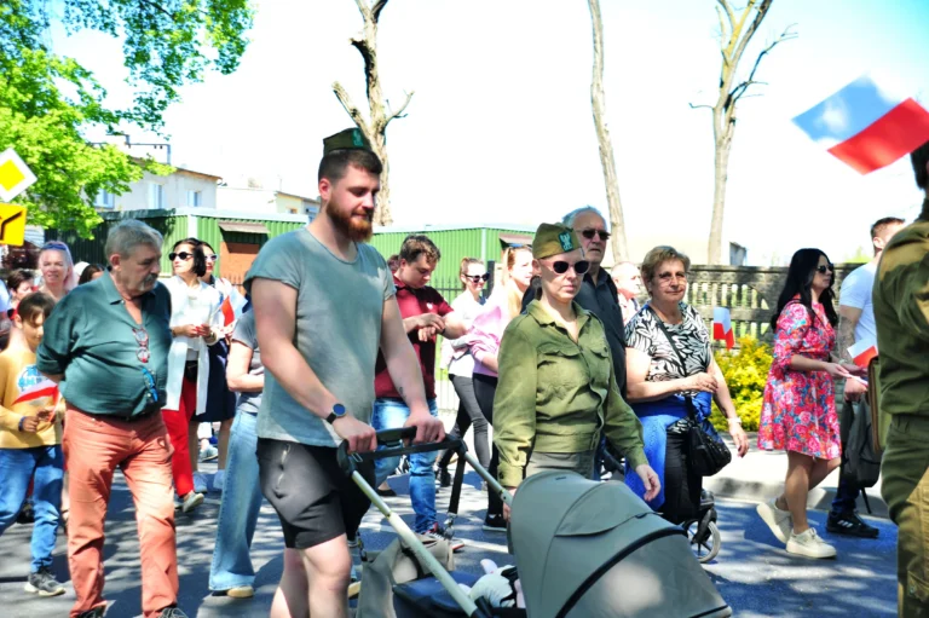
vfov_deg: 24.6
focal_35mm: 55
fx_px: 1418
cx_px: 464
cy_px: 309
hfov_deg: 36.3
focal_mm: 55
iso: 250
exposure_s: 1/200
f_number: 4.5
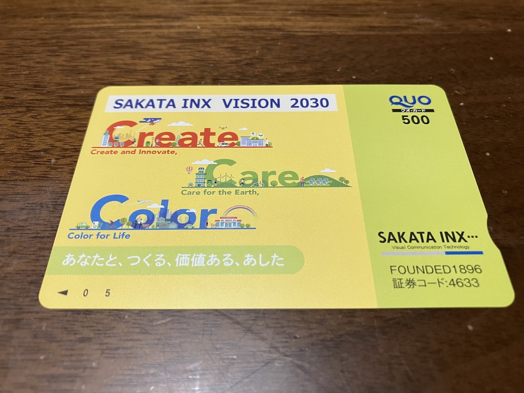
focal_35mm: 28
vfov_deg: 49.7
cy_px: 196
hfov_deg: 63.4
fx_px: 424
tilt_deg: -53.9
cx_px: 262
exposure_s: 1/50
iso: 125
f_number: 1.8
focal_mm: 3.99
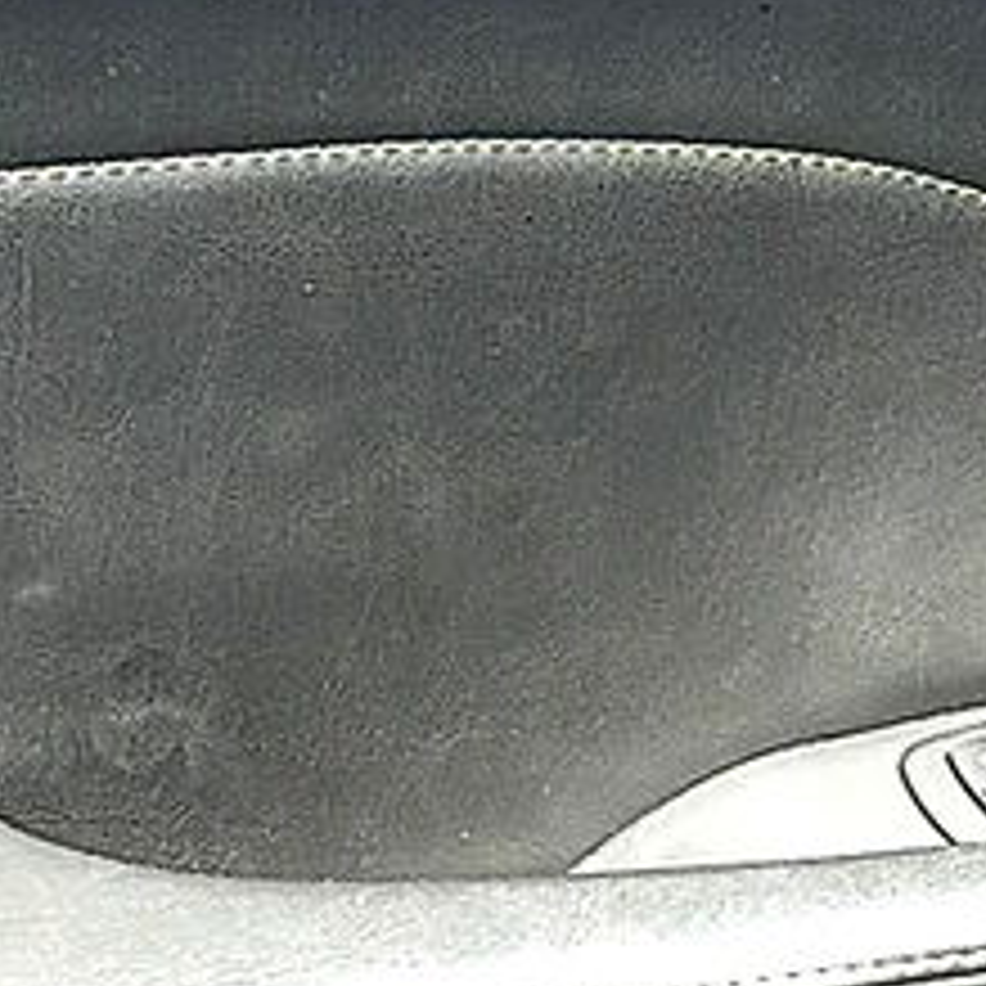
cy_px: 615
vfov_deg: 13.1
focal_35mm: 133
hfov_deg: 13.0
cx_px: 991
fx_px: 4286
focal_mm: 6.86
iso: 80
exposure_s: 1/627
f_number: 1.78
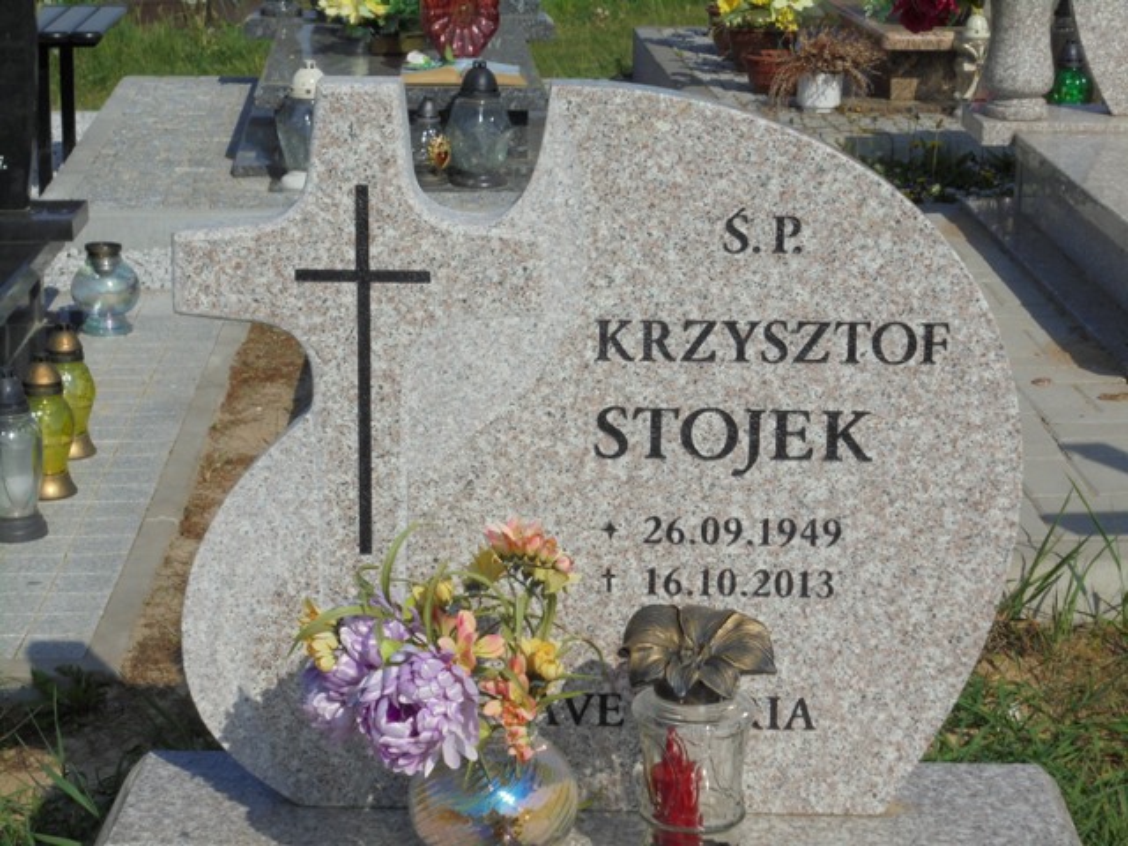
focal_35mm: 83
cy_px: 423
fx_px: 2705
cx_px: 564
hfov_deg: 23.6
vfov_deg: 17.8
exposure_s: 1/800
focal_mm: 14.9
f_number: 6.7
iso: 100
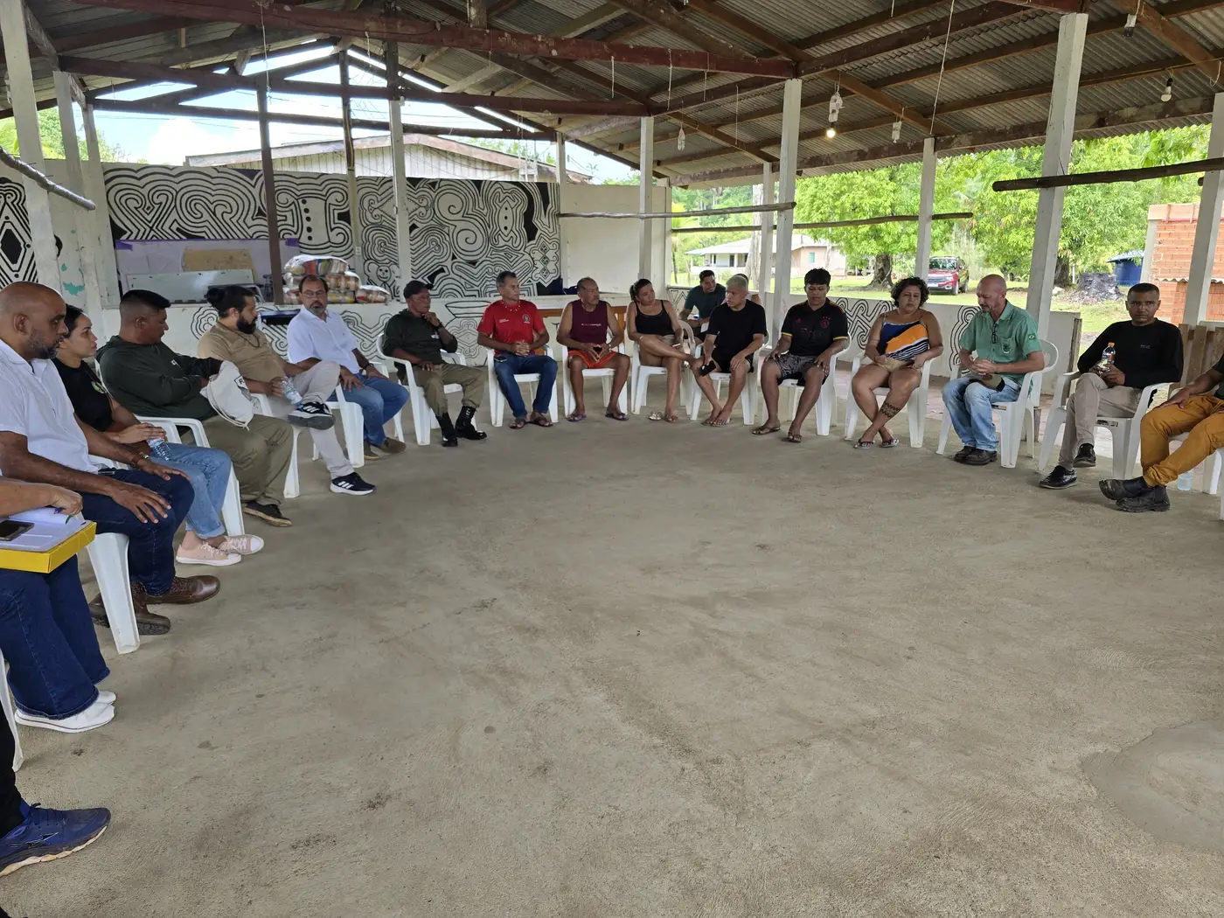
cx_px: 612
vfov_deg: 58.9
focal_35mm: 23
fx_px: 813
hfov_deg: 73.9
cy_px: 459
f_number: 1.7
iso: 32
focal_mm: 6.3
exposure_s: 1/120
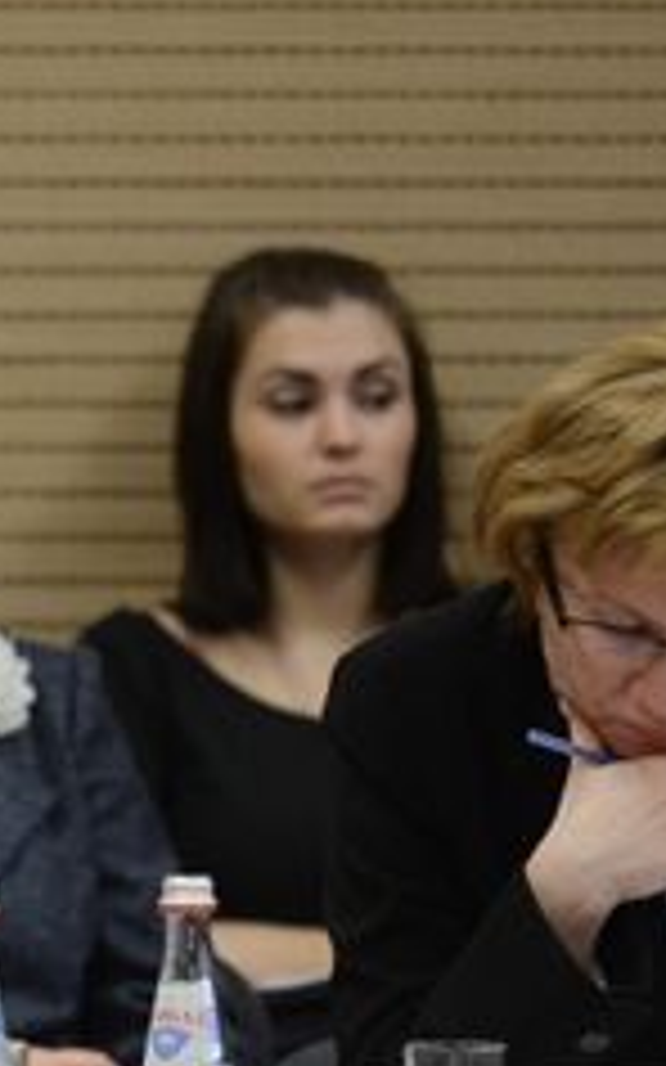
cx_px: -621
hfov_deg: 2.2
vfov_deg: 3.5
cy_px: 697
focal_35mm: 600
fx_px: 17435
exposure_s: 1/200
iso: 3200
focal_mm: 200
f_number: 4
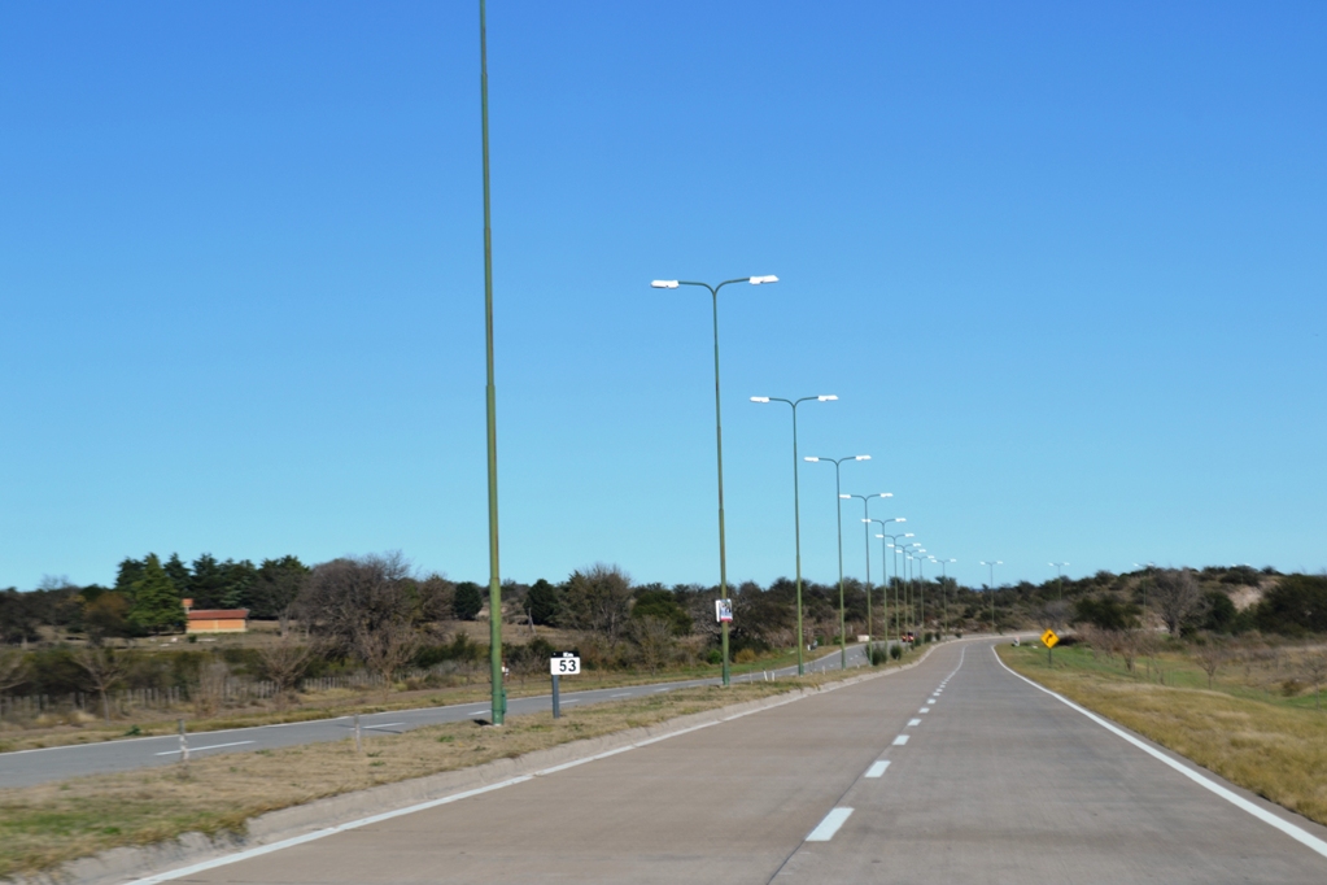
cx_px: 664
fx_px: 3041
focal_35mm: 82
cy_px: 442
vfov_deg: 16.6
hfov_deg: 24.6
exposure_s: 1/320
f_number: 9
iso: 100
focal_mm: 55
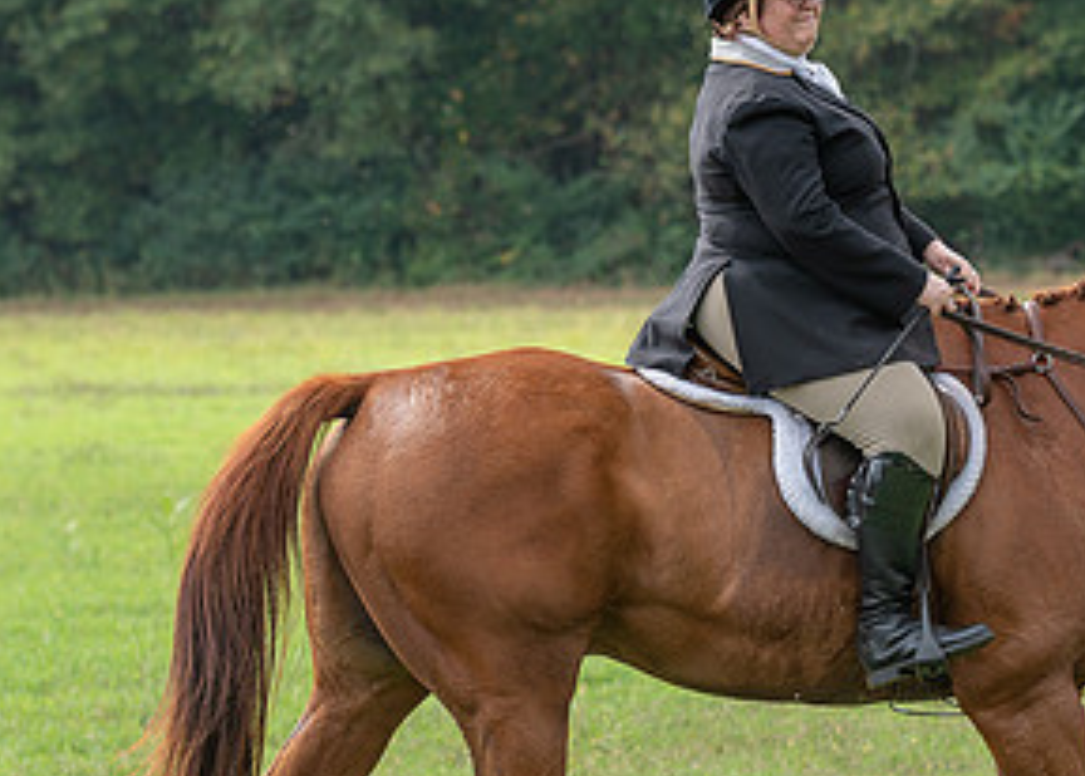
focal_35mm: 292
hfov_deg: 6.9
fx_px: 9002
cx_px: 1117
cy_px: 464
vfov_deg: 4.9
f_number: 4
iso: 100
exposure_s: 1/500
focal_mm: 116
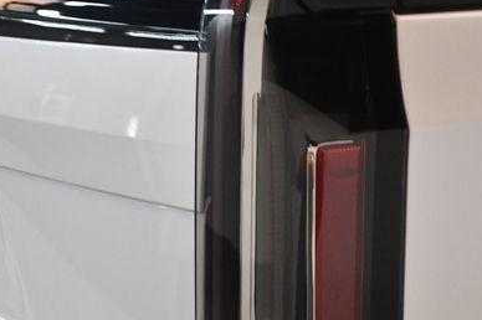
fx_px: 1391
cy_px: 227
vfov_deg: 13.1
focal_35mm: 104
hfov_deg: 19.6
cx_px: 311
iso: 2800
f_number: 4.5
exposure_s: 1/125
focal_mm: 42
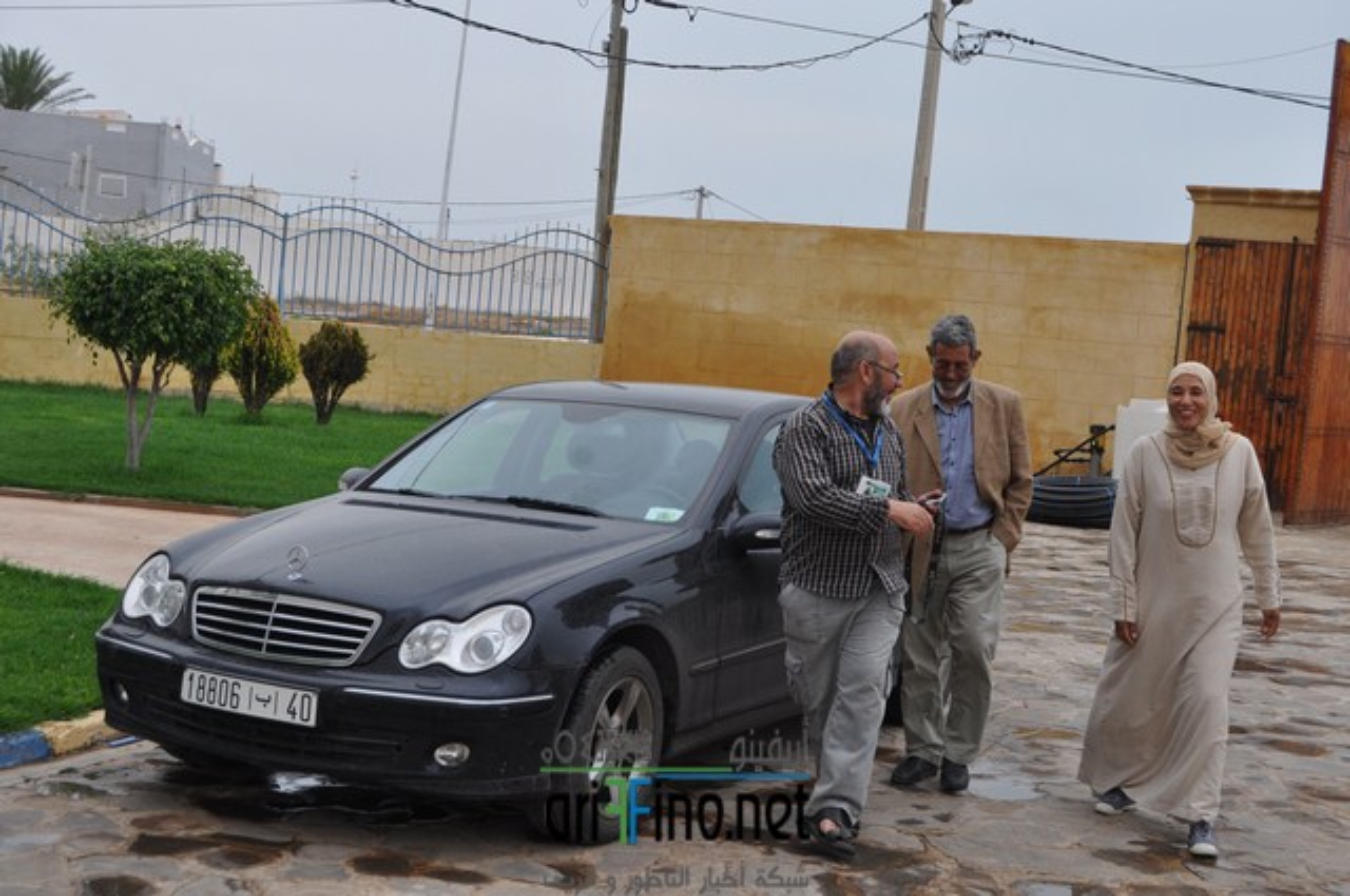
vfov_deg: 26.4
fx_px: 1910
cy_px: 448
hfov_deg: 38.9
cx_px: 675
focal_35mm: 51
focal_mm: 34
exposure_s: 1/250
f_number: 8
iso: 200
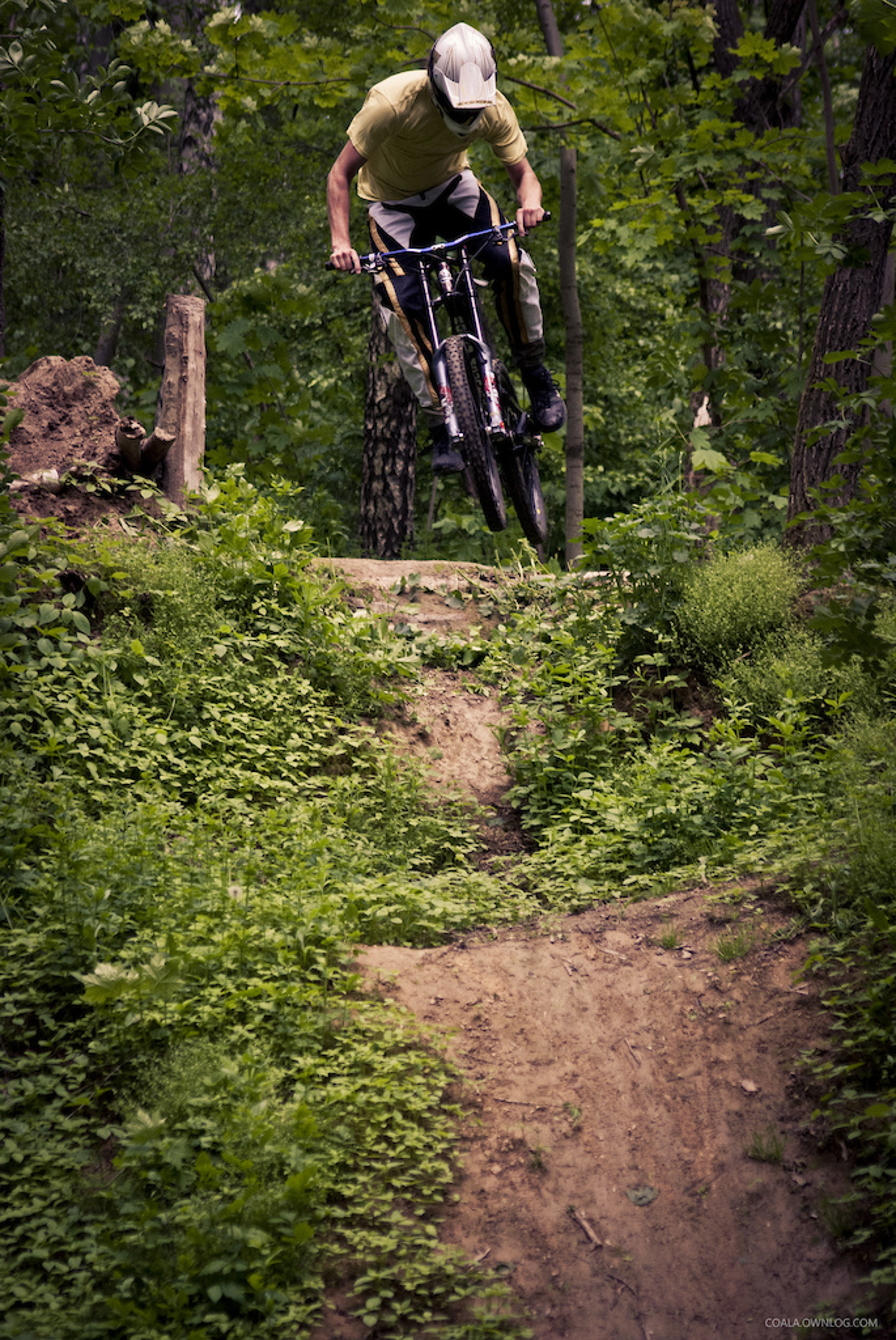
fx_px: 6704
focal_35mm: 180
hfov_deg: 7.6
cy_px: 670
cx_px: 448
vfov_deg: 11.4
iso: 400
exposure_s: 1/640
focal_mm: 120
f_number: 4.2
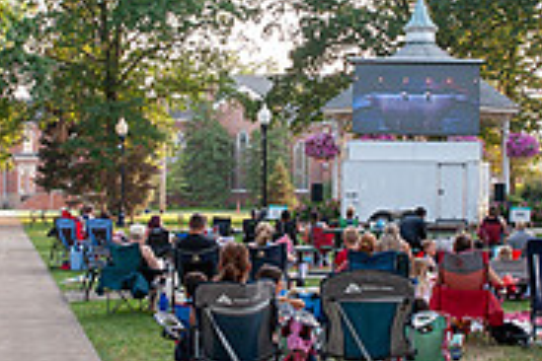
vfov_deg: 16.2
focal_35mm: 84
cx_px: 254
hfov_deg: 24.2
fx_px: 1265
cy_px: 102
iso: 400
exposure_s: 1/125
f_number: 8
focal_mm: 24
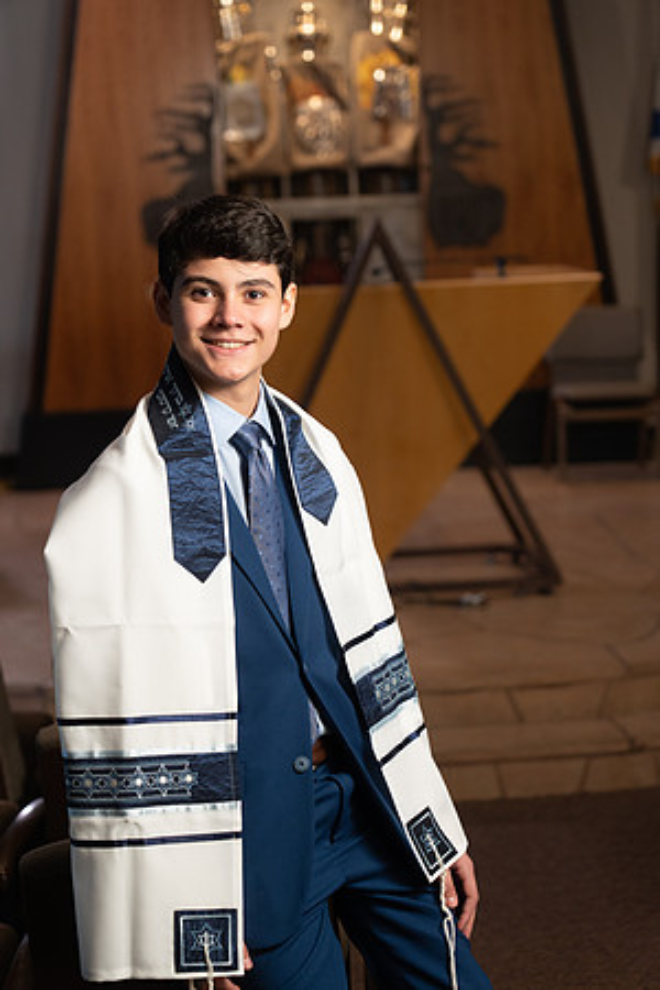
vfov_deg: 22.1
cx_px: 330
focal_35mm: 92
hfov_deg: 14.9
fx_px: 2530
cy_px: 495
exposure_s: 1/250
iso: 1250
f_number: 4
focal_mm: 92
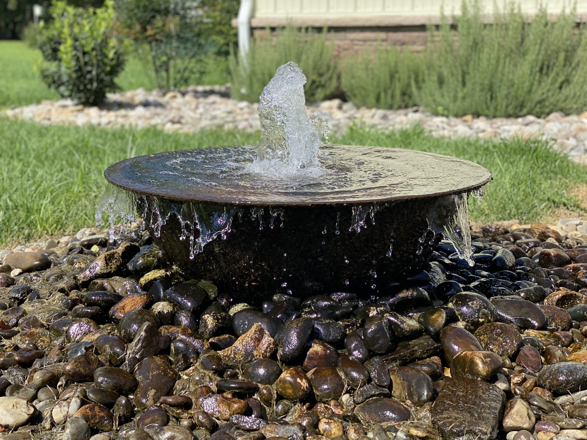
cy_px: 220
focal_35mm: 52
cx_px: 294
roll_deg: +1.1
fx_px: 882
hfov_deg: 36.8
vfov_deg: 28.0
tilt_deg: -11.8
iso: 20
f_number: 2
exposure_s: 1/716
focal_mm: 6
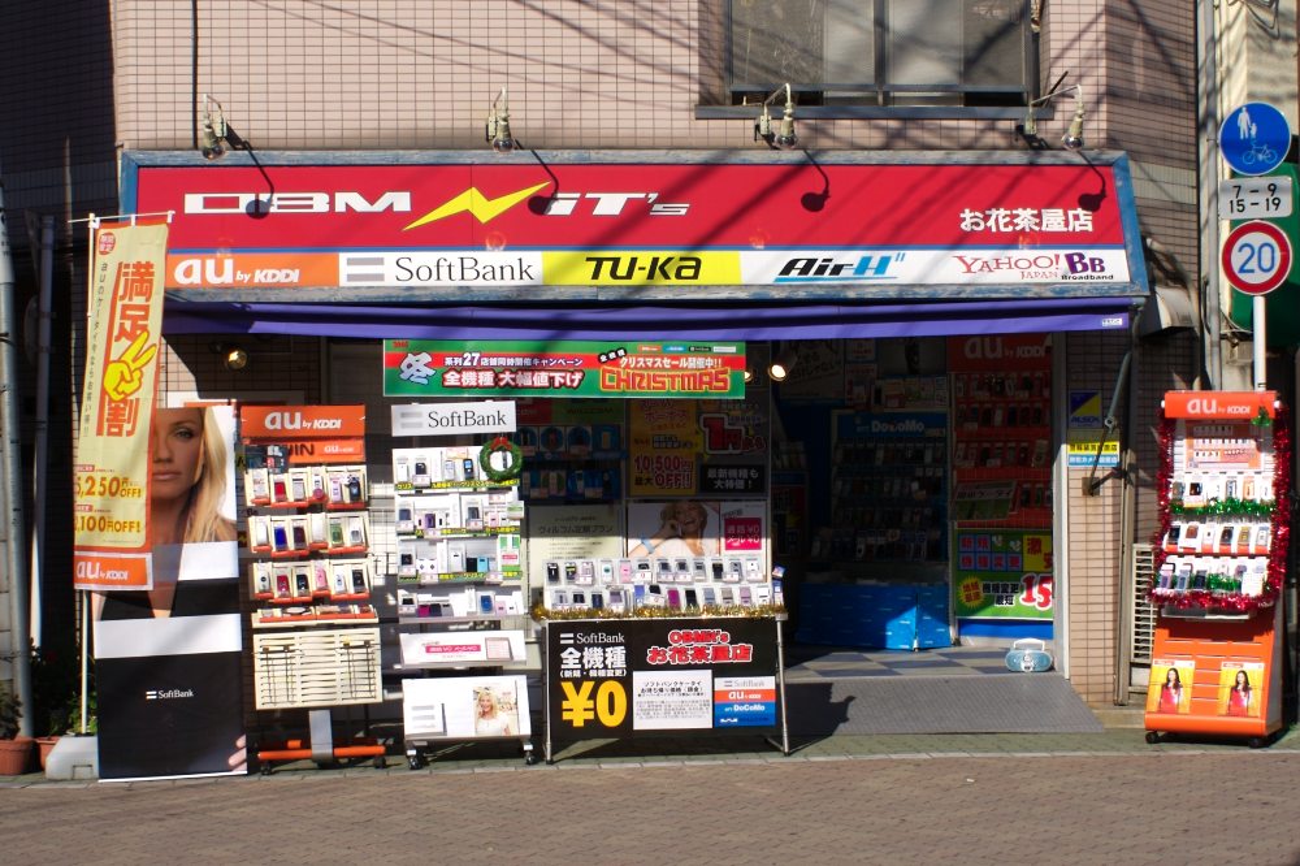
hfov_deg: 49.6
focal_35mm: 39
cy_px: 433
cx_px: 650
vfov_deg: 34.2
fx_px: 1408
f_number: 9
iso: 100
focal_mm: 26
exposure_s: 1/320
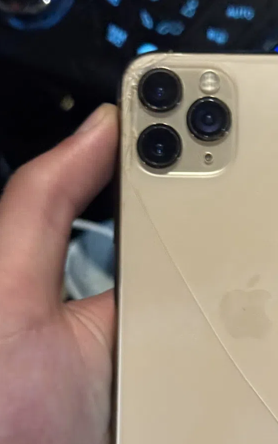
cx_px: 247
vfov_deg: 26.4
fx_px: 945
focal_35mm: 78
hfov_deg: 16.5
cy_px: 284
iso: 500
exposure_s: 1/33
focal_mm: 6.76
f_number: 1.78
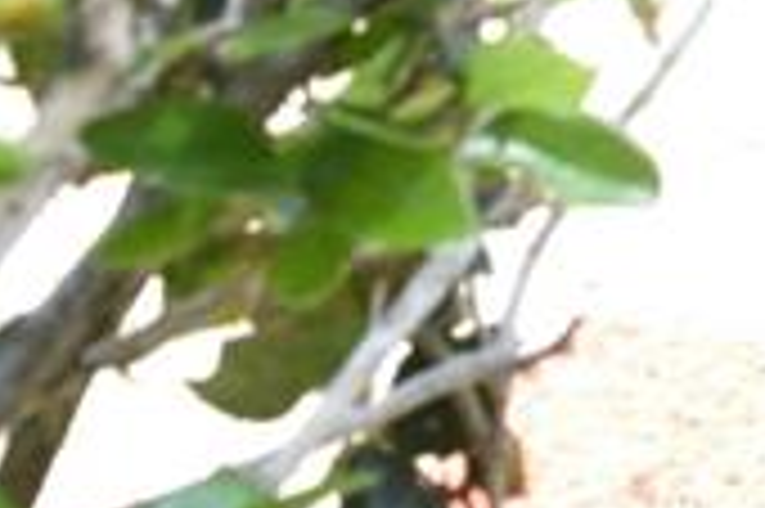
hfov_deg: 10.4
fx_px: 3460
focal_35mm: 163
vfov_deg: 7.6
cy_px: -859
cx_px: 2007
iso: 200
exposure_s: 1/30
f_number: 11
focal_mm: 18
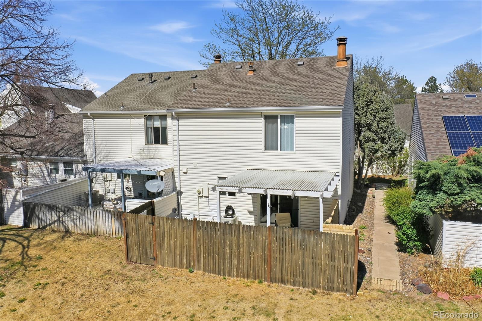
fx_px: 375
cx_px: 241
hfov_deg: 65.5
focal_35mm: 28
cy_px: 160
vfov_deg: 46.4
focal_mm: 10.3
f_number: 6.3
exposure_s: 1/800
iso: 100
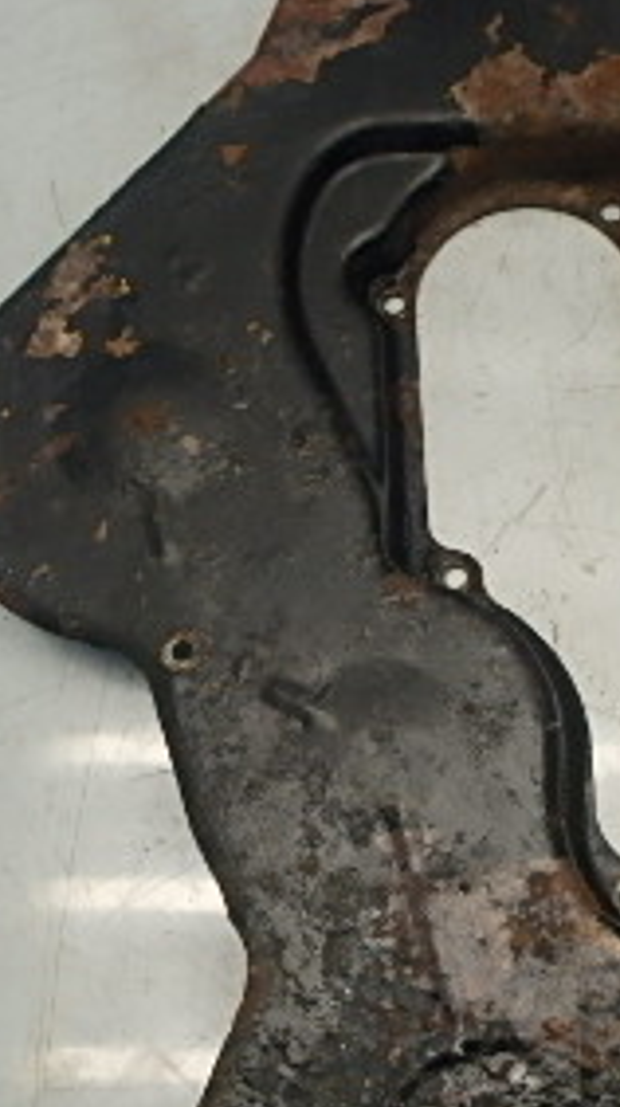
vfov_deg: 39.7
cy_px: 683
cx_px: 593
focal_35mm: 52
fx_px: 1524
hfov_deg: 22.3
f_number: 3.5
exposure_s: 1/60
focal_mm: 3.7
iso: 200
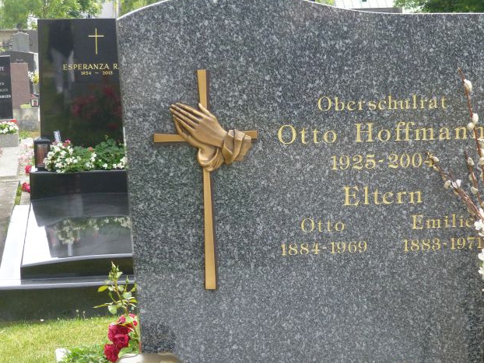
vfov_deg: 16.4
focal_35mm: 90
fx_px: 1259
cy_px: 189
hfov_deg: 21.7
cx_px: 306
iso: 320
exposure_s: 1/250
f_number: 5
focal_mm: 12.5
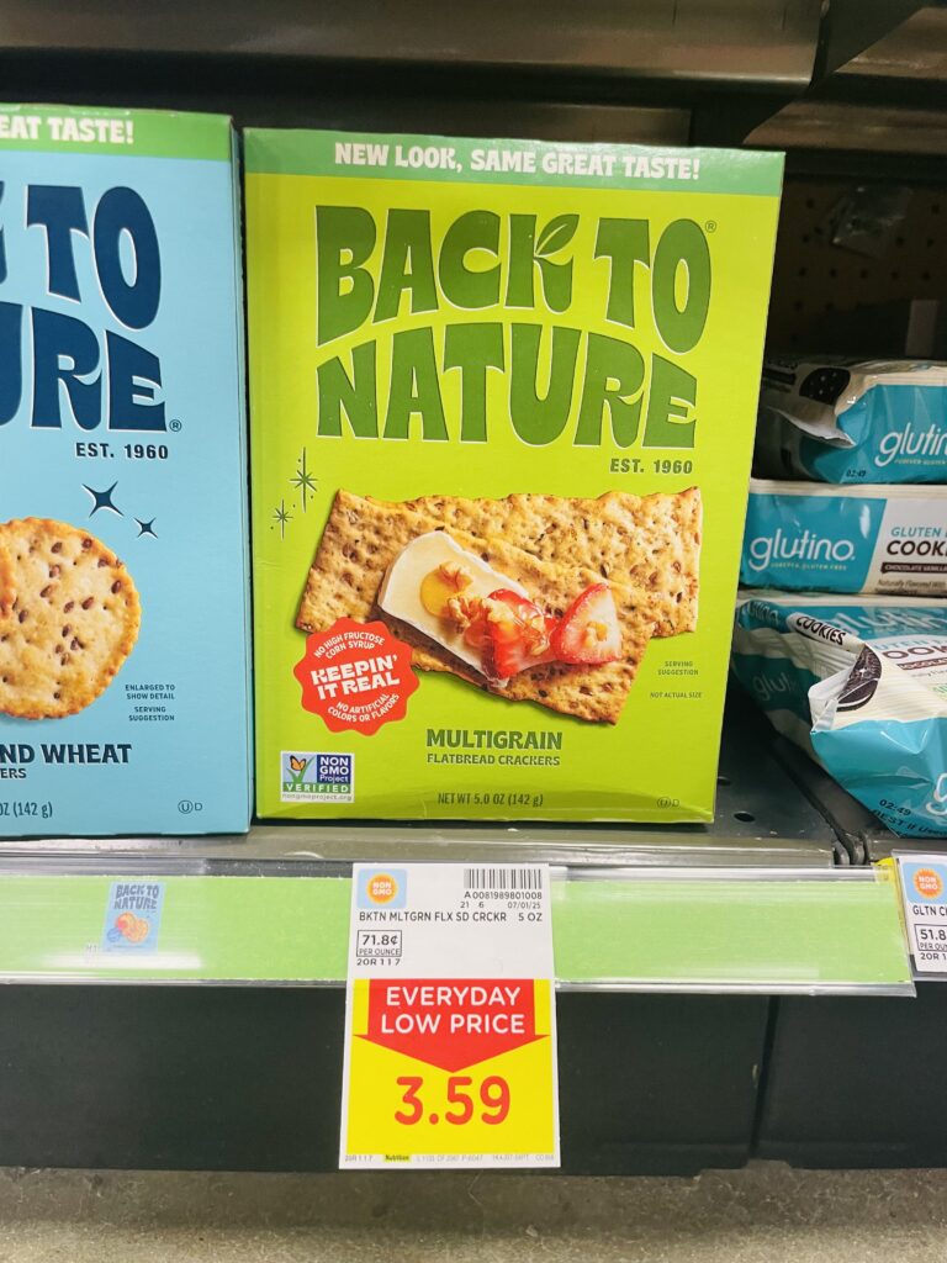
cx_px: 474
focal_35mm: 26
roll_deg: -1.1
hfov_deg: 53.1
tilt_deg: -16.5
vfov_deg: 67.3
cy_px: 632
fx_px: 948
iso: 125
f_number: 1.6
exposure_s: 1/60
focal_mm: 4.2
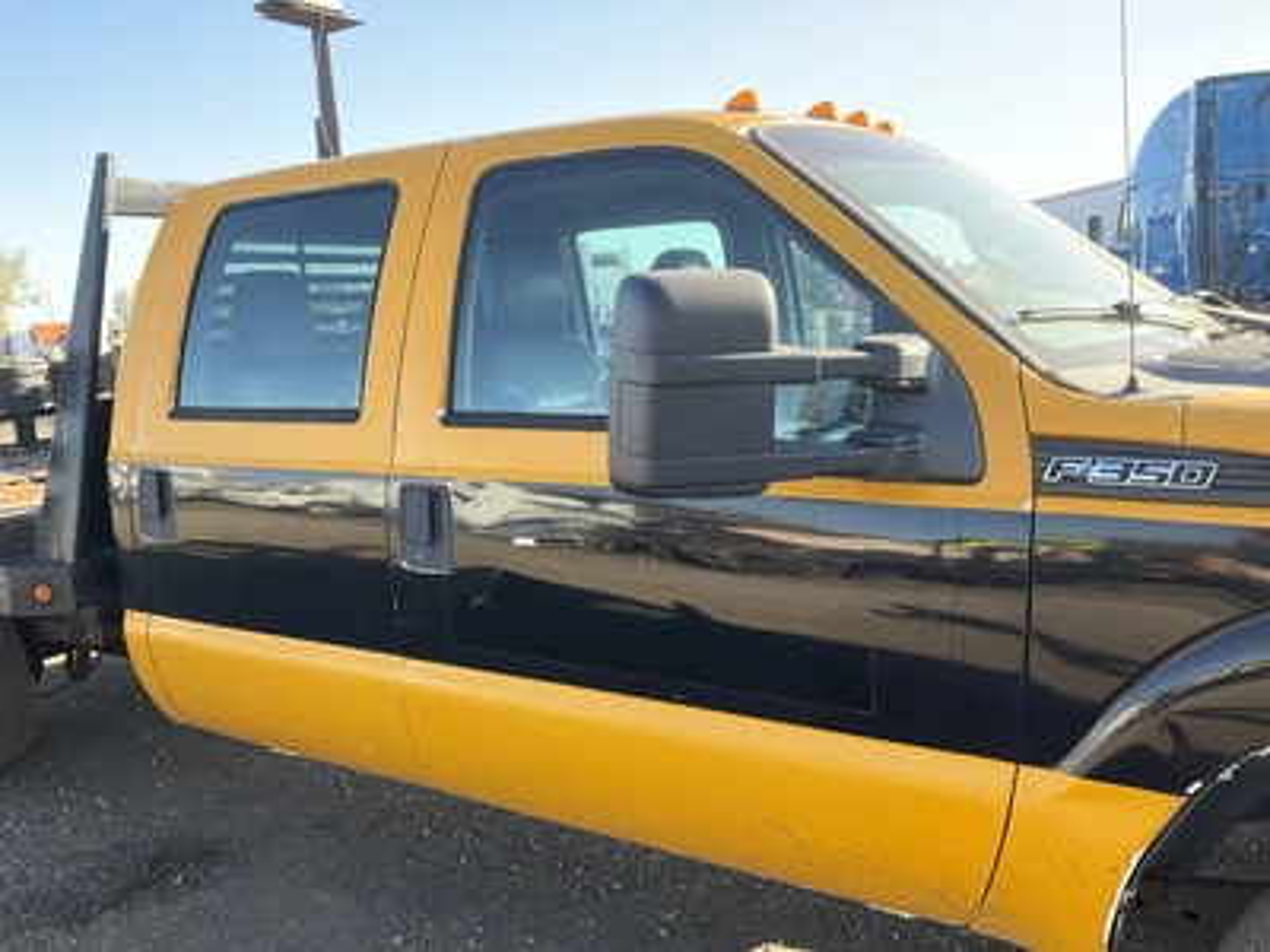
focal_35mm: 29
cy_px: 476
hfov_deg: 61.7
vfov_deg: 48.2
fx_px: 1064
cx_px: 635
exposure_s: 1/331
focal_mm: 3
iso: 25
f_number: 1.8
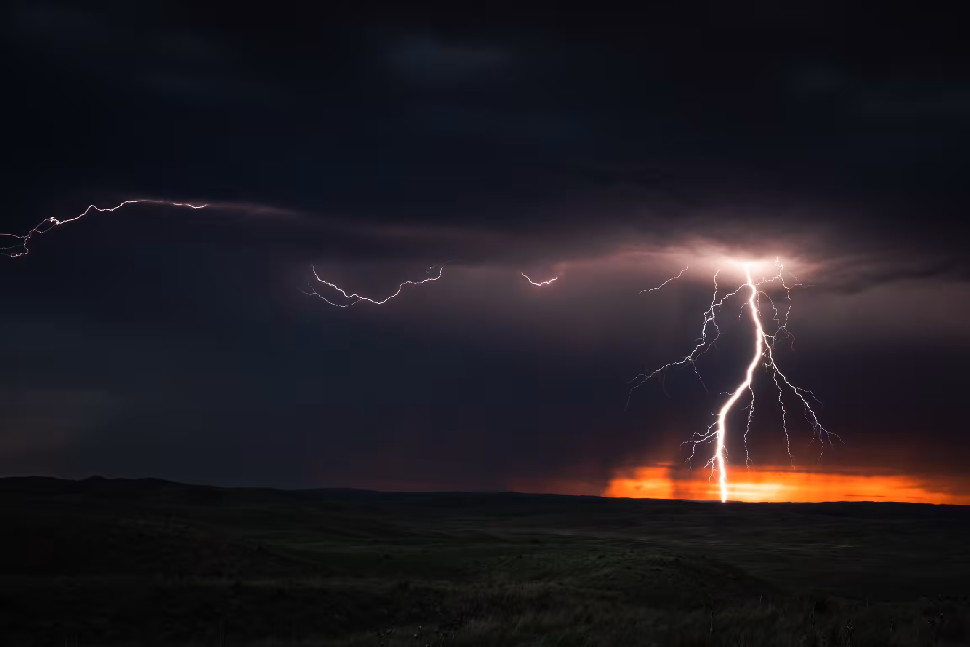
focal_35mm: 30
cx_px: 485
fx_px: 808
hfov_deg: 61.9
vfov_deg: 43.6
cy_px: 324
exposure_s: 2
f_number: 11
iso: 80
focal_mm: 30
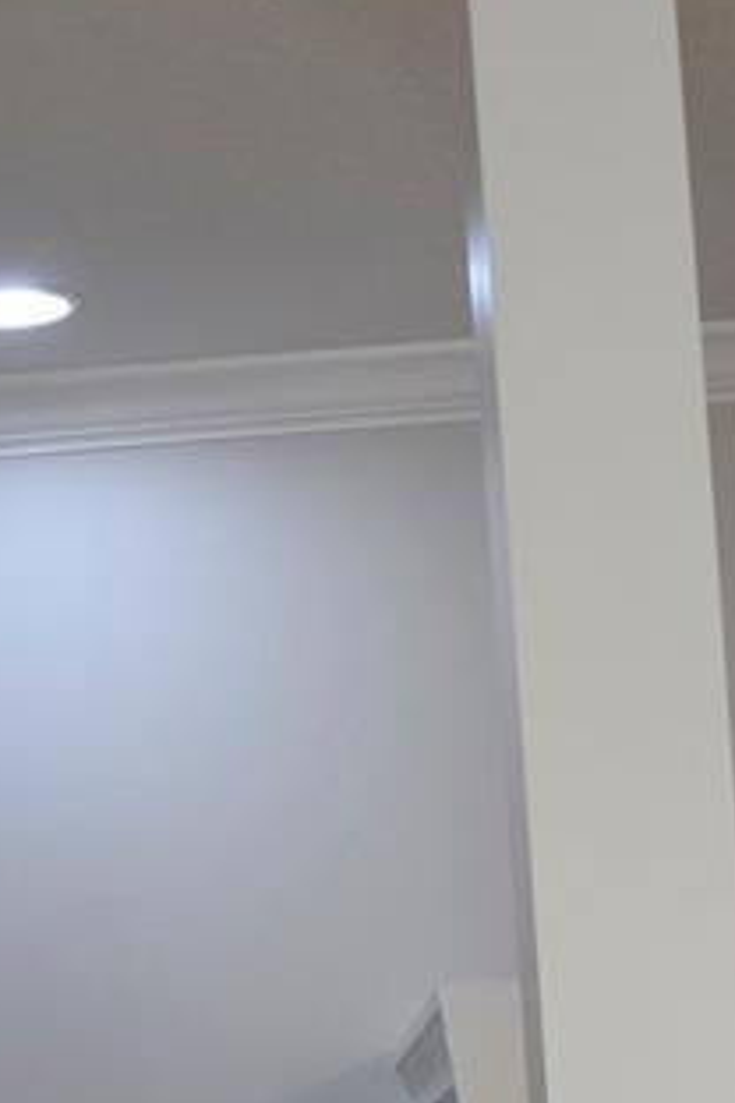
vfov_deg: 15.7
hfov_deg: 10.7
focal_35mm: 127
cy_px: 1227
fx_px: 3889
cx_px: 57
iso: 450
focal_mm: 22
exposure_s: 1/60
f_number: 4.5
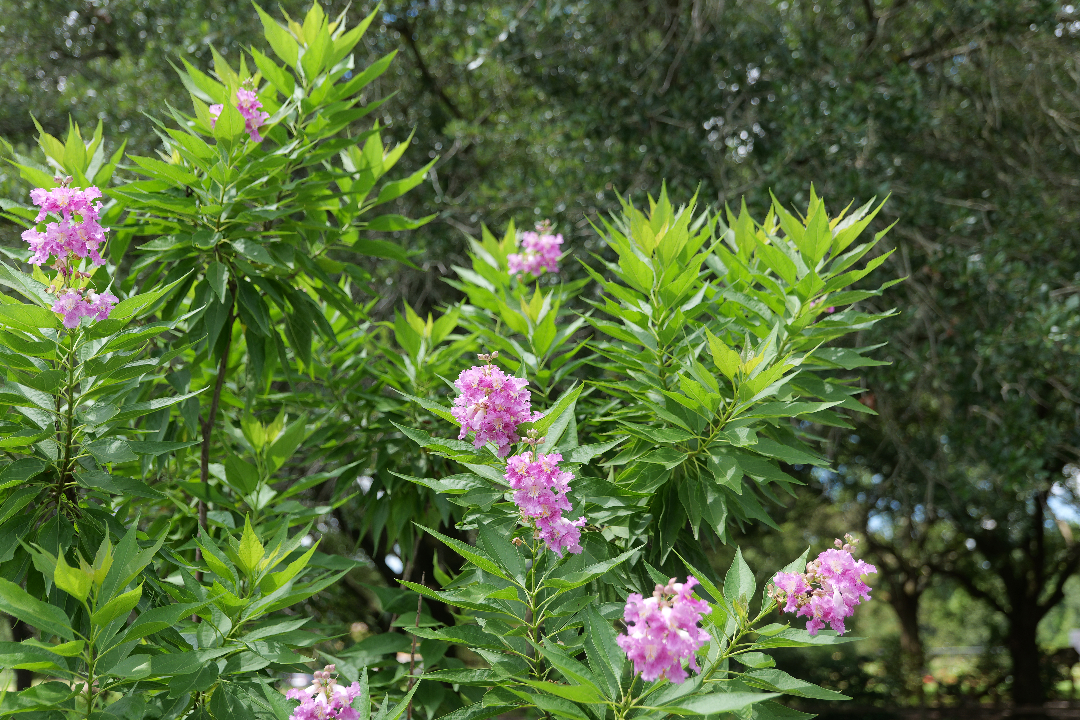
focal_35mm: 44
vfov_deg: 30.5
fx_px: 1320
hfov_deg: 44.5
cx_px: 540
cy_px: 360
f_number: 4
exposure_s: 1/250
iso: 100
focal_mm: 44
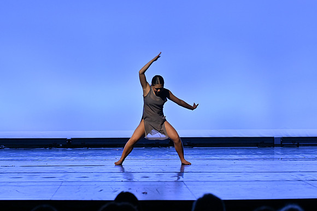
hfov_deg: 16.1
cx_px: 158
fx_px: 1118
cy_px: 106
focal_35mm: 127
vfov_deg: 10.8
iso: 450
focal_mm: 85
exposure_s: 1/500
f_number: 2.8
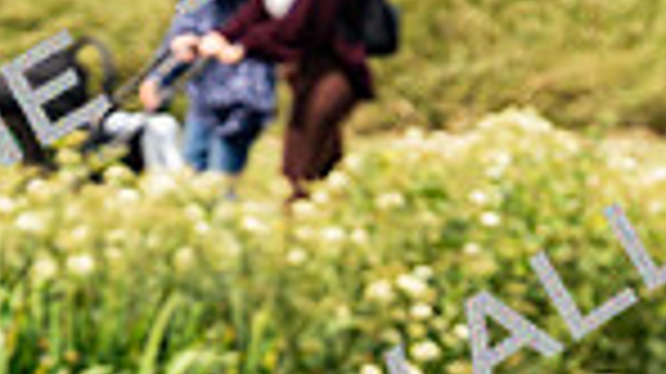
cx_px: 580
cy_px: 633
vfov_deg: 0.5
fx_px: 43623
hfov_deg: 0.9
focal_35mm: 2472
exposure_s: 1/2000
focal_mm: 600
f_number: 6.3
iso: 320
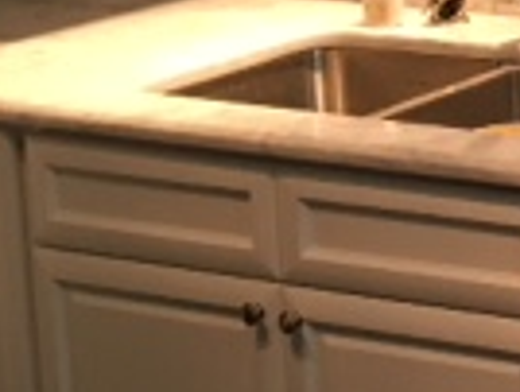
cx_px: 1187
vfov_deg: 10.4
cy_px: -206
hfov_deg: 11.9
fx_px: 2077
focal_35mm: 138
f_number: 2.2
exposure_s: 1/30
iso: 100
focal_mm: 4.15
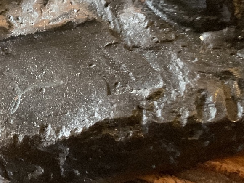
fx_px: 423
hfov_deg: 30.9
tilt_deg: -39.0
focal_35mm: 60
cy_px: 33
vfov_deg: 24.0
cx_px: 29
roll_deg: -0.7
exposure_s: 1/30
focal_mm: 3
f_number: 1.8
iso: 500
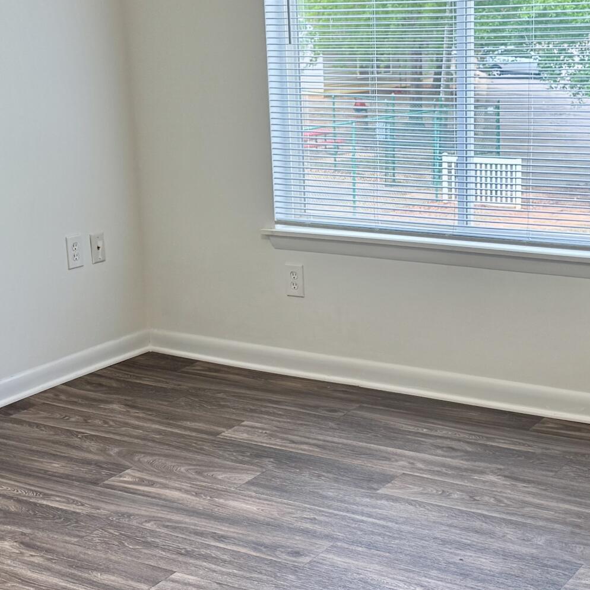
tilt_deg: -15.6
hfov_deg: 26.8
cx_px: 378
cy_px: 296
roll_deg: +1.5
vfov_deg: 26.9
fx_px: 1234
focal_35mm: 64
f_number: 1.78
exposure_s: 1/149
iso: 64
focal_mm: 6.76
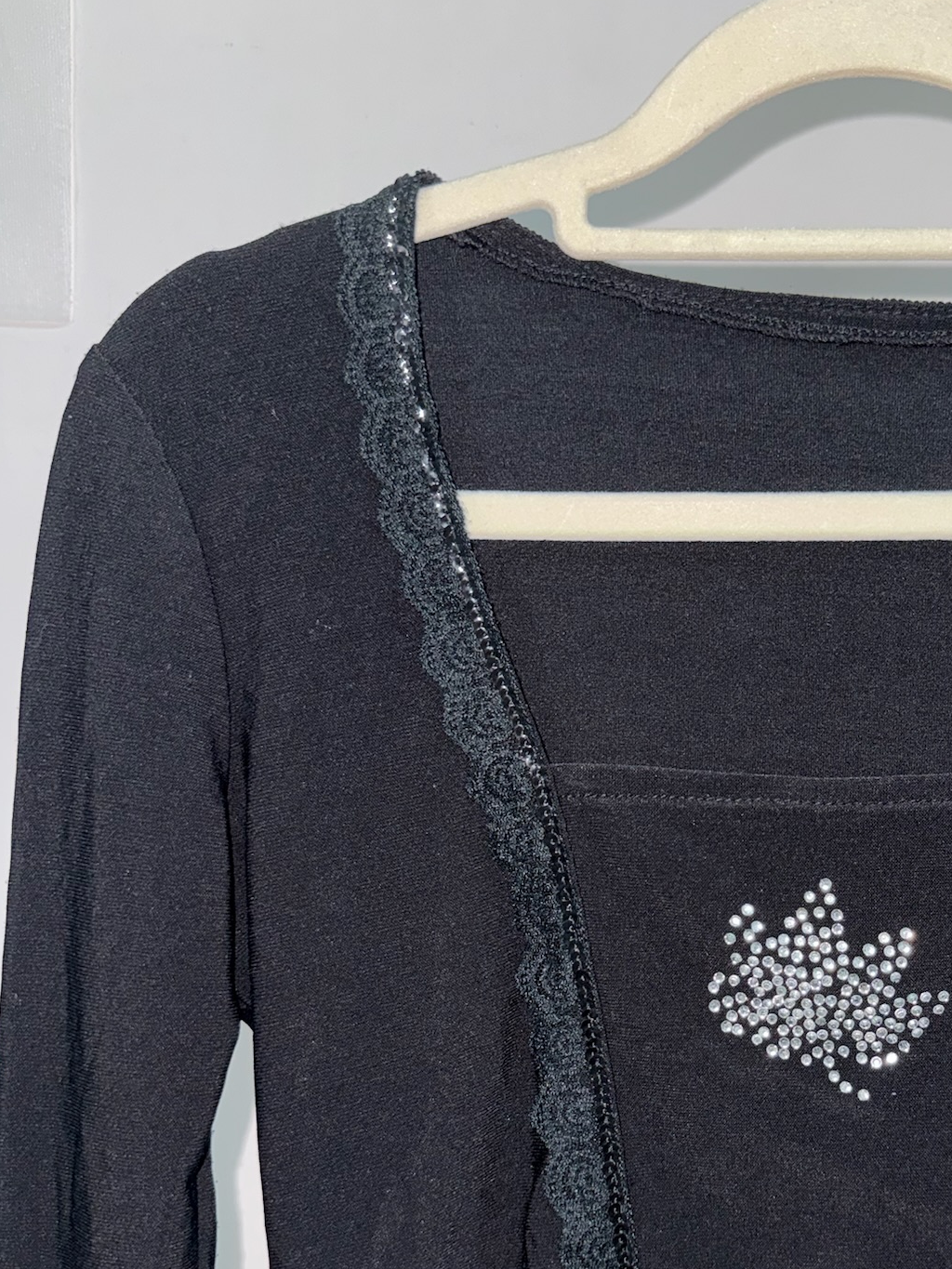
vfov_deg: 50.7
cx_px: 709
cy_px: 810
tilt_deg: -4.6
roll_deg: -0.6
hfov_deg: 38.7
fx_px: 1320
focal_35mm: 36
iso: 100
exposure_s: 1/52
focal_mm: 6.76
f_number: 1.78
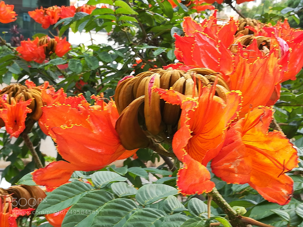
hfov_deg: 32.7
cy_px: 114
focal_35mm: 59
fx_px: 516
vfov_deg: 24.8
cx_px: 152
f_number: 2.2
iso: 80
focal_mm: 3.83
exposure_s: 1/50
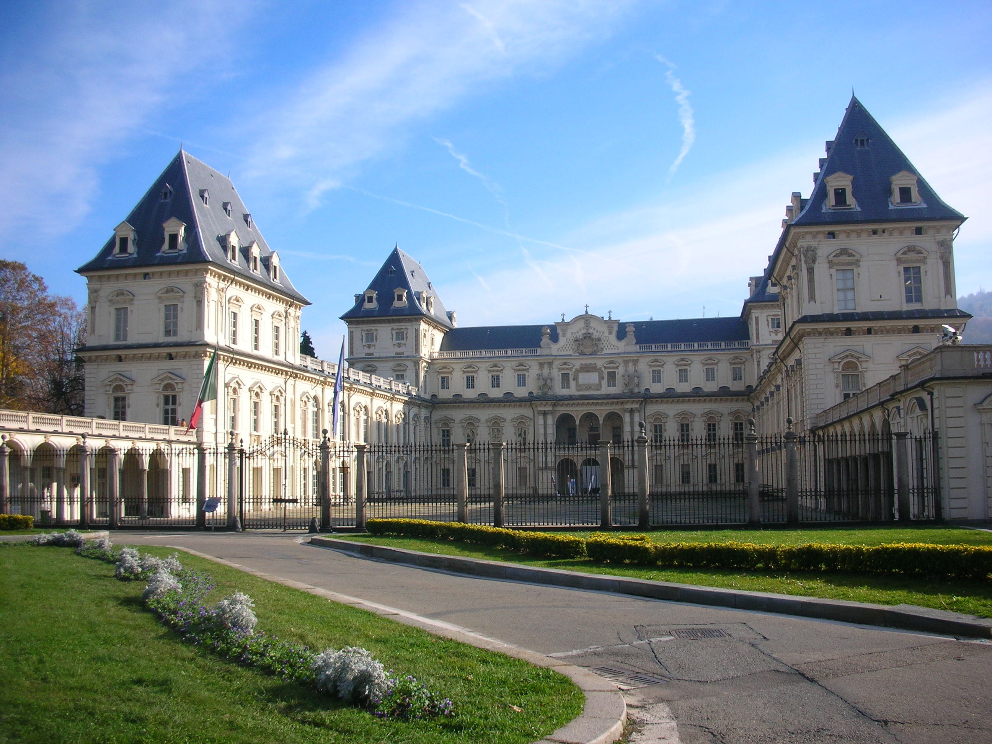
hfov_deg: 52.6
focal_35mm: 35
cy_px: 372
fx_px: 1003
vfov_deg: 40.7
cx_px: 496
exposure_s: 1/83.4
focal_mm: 5.8
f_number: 8.5
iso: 50
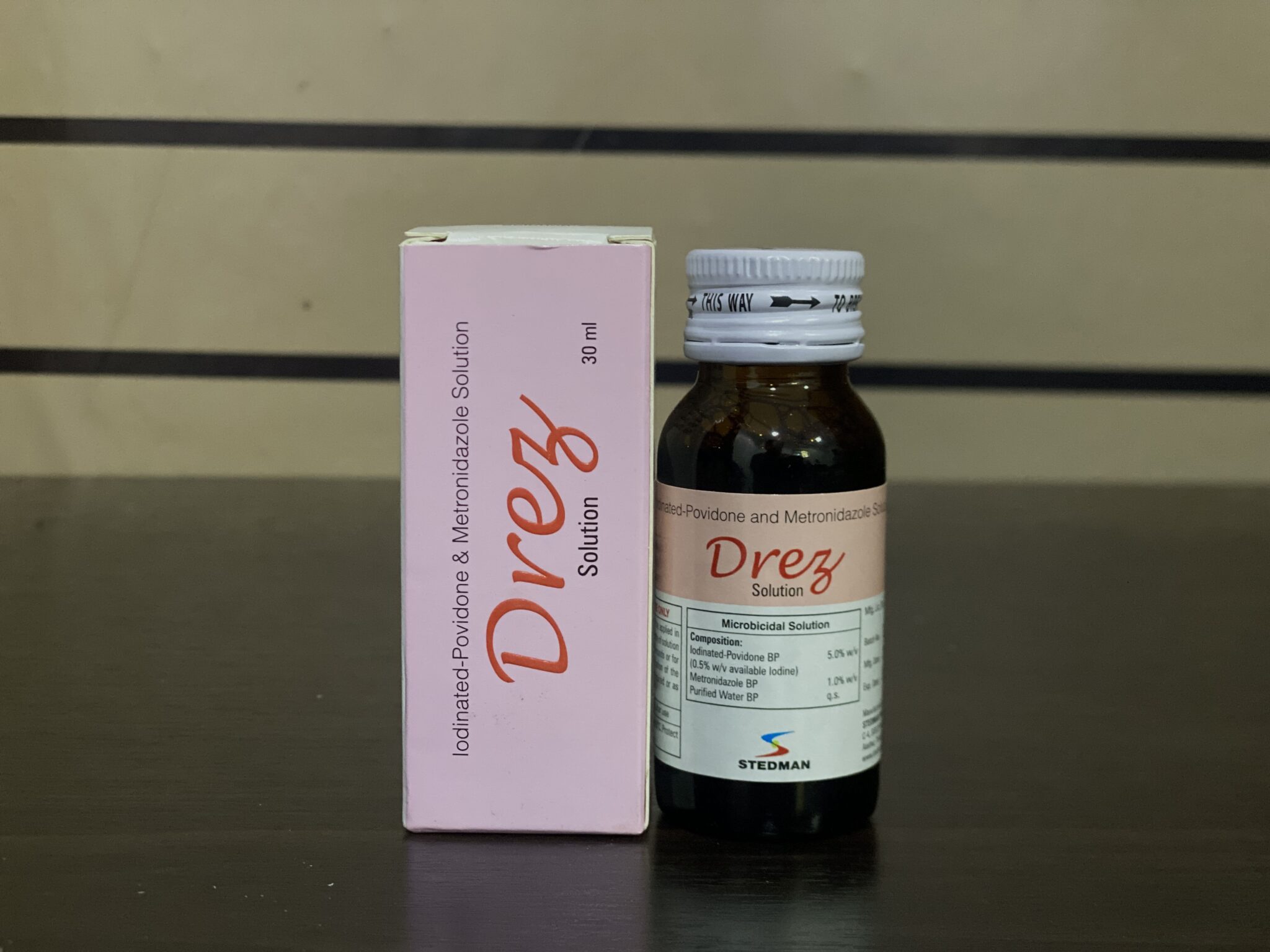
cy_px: 476
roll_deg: +0.1
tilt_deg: -4.9
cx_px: 635
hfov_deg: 36.8
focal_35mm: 52
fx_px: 1908
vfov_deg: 28.0
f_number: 2
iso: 250
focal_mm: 6
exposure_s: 1/33
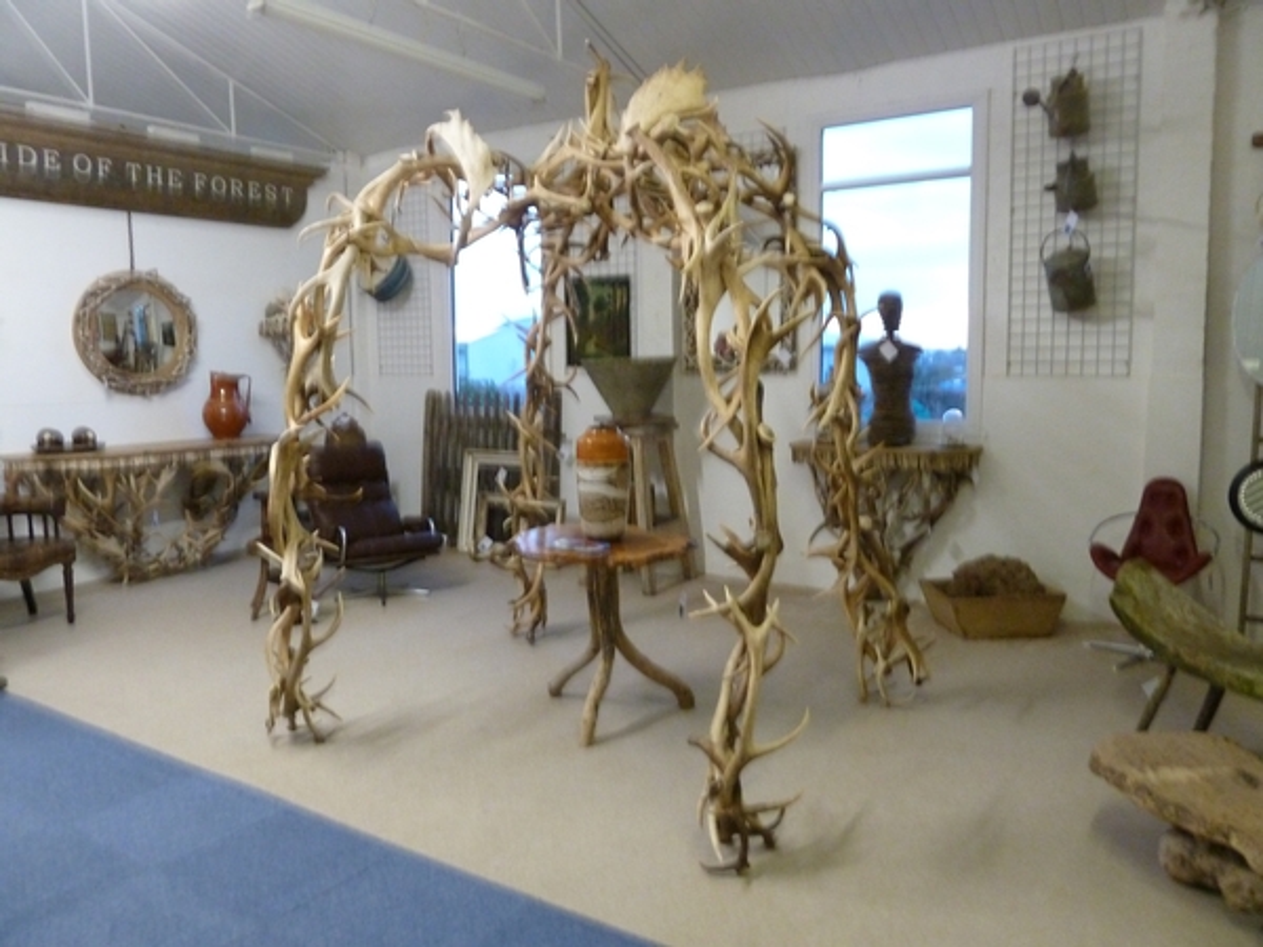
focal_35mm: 25
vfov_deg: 54.9
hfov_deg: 69.4
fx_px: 912
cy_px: 474
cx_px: 632
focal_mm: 4.1
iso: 400
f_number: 3.3
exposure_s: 1/13
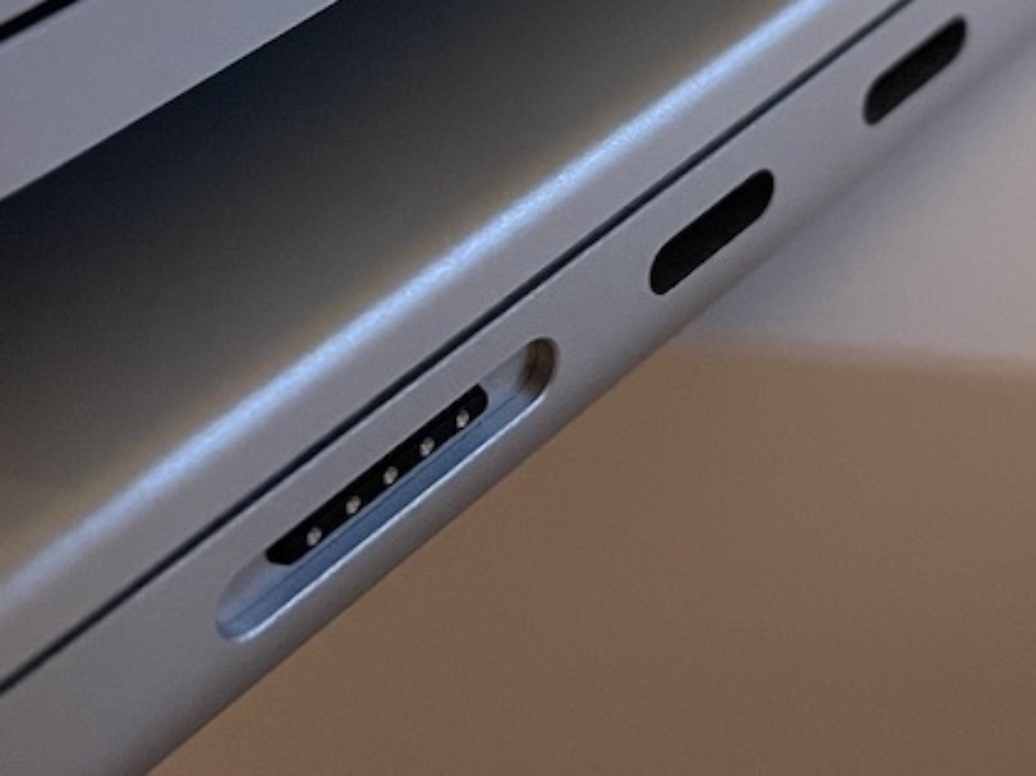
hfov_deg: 26.2
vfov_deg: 19.5
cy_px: 74
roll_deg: +4.3
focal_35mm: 74
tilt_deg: -32.0
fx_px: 2213
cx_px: 695
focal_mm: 4.2
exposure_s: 1/30
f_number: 1.6
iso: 500
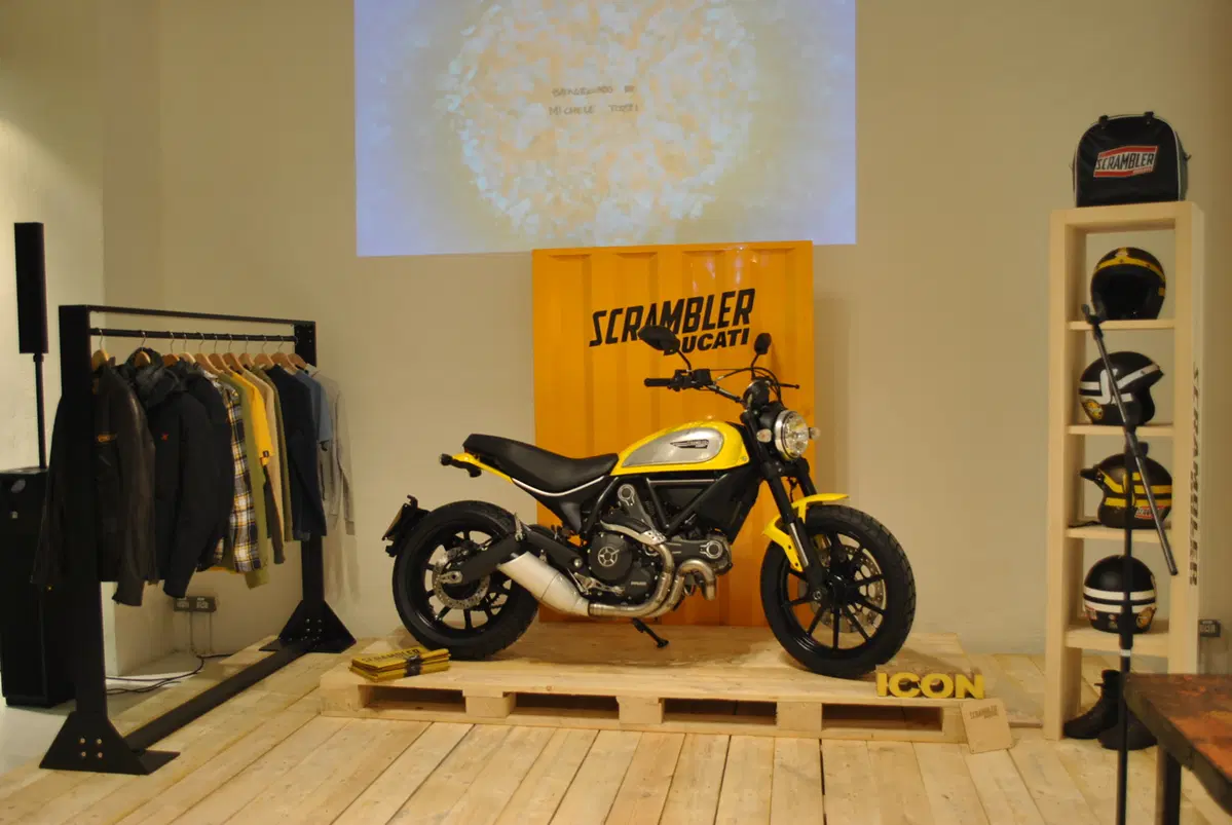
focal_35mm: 33
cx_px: 616
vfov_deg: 40.1
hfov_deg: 57.2
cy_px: 412
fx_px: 1131
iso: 200
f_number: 4
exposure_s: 1/40
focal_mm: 22
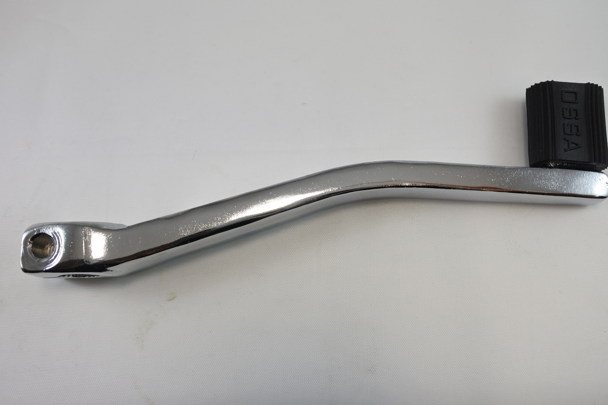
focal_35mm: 33
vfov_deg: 39.9
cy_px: 181
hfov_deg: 57.2
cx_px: 325
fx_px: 557
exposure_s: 1/250
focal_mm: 10.8
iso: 250
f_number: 3.5
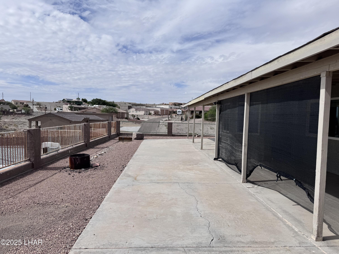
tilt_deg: -3.8
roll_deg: -1.7
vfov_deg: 56.8
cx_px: 170
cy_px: 127
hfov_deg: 71.6
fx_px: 235
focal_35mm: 24
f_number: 1.78
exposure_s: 1/12346
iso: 80
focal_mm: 6.76
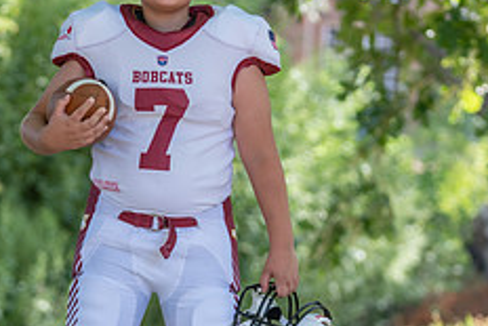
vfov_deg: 6.6
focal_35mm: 210
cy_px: 178
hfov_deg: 9.8
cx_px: 191
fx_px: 2848
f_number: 2.8
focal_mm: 84
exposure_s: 1/320
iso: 200
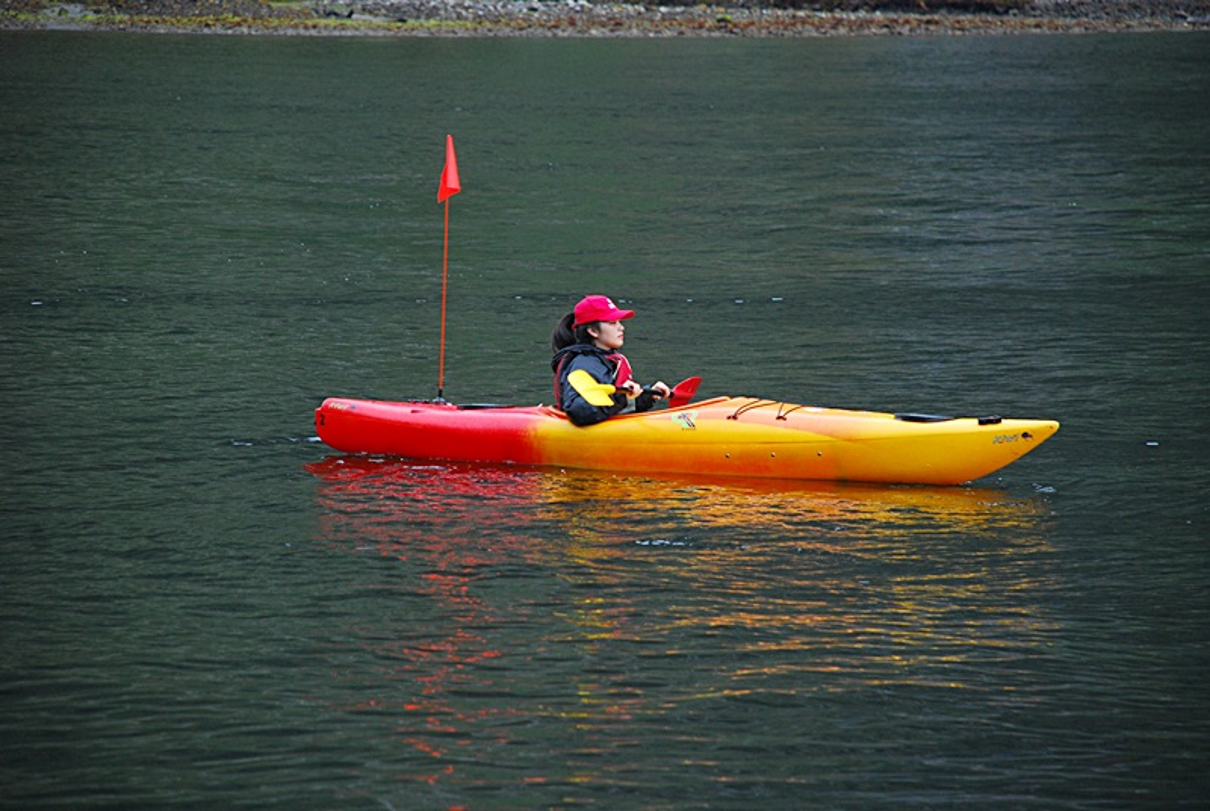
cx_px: 605
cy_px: 406
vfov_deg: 6.8
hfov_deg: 10.1
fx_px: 6816
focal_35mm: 202
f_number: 5.6
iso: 400
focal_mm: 135
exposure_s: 1/320
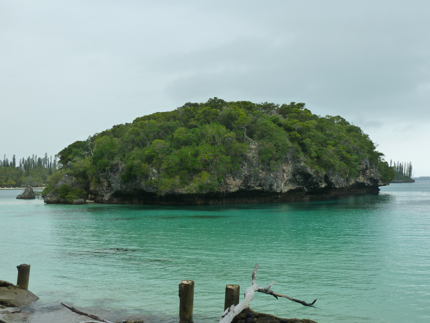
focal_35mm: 44
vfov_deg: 32.9
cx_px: 215
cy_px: 162
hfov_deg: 42.9
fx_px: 547
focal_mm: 7.3
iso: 125
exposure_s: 1/125
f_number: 4
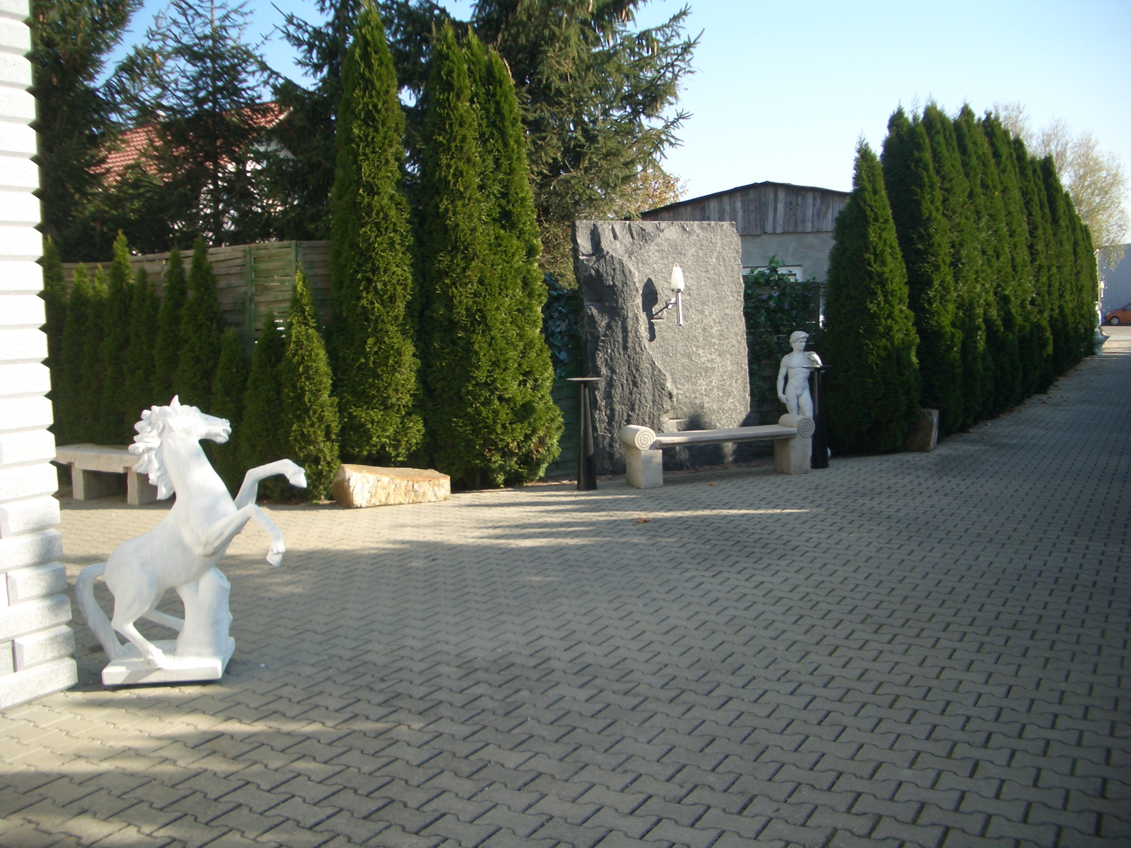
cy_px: 424
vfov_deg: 40.7
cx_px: 566
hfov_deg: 52.6
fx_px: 1144
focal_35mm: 35
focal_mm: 5.8
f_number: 2.6
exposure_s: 1/640
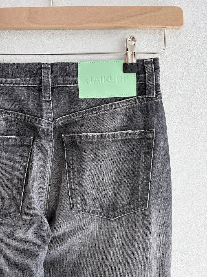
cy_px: 138
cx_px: 104
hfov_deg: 53.1
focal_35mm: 26
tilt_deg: -8.1
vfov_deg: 67.3
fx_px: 207
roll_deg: -2.4
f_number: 1.6
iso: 32
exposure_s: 1/121
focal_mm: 5.96
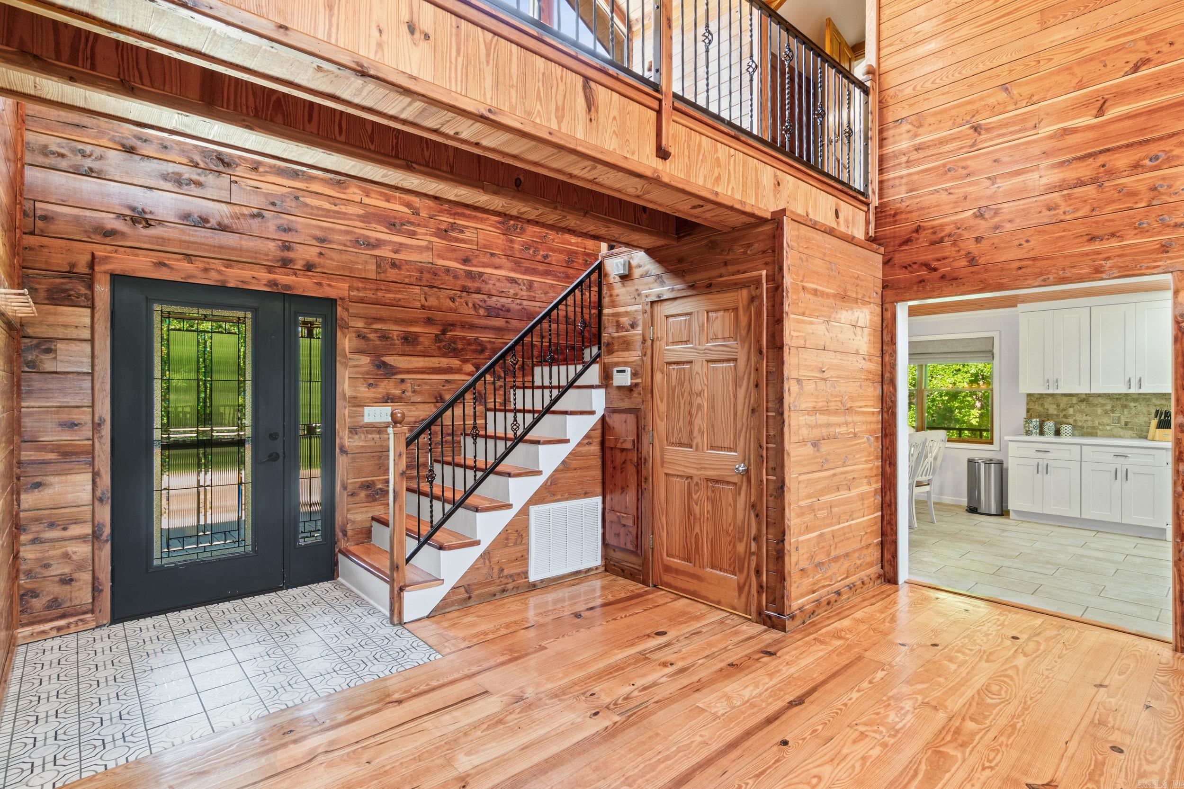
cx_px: 592
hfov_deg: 95.0
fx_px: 543
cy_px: 394
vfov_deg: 72.0
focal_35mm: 16
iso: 250
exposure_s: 1
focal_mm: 11
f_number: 9
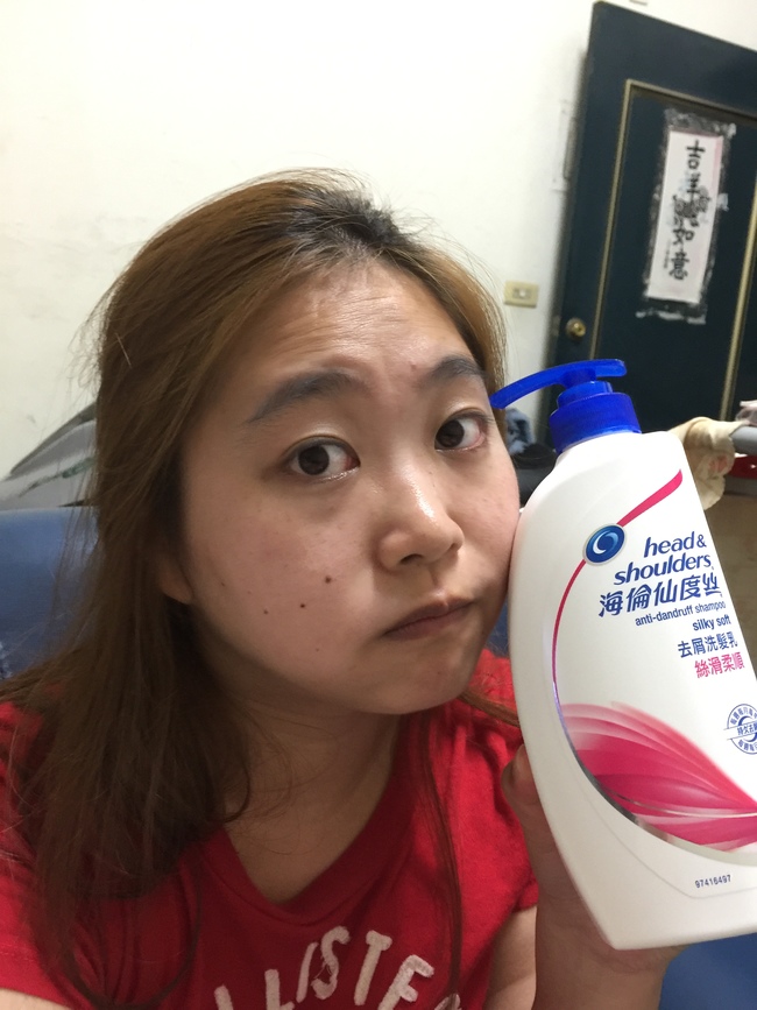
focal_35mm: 29
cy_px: 505
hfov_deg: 48.2
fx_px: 846
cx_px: 378
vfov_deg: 61.7
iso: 125
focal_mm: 4.15
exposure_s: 1/10
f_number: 2.2
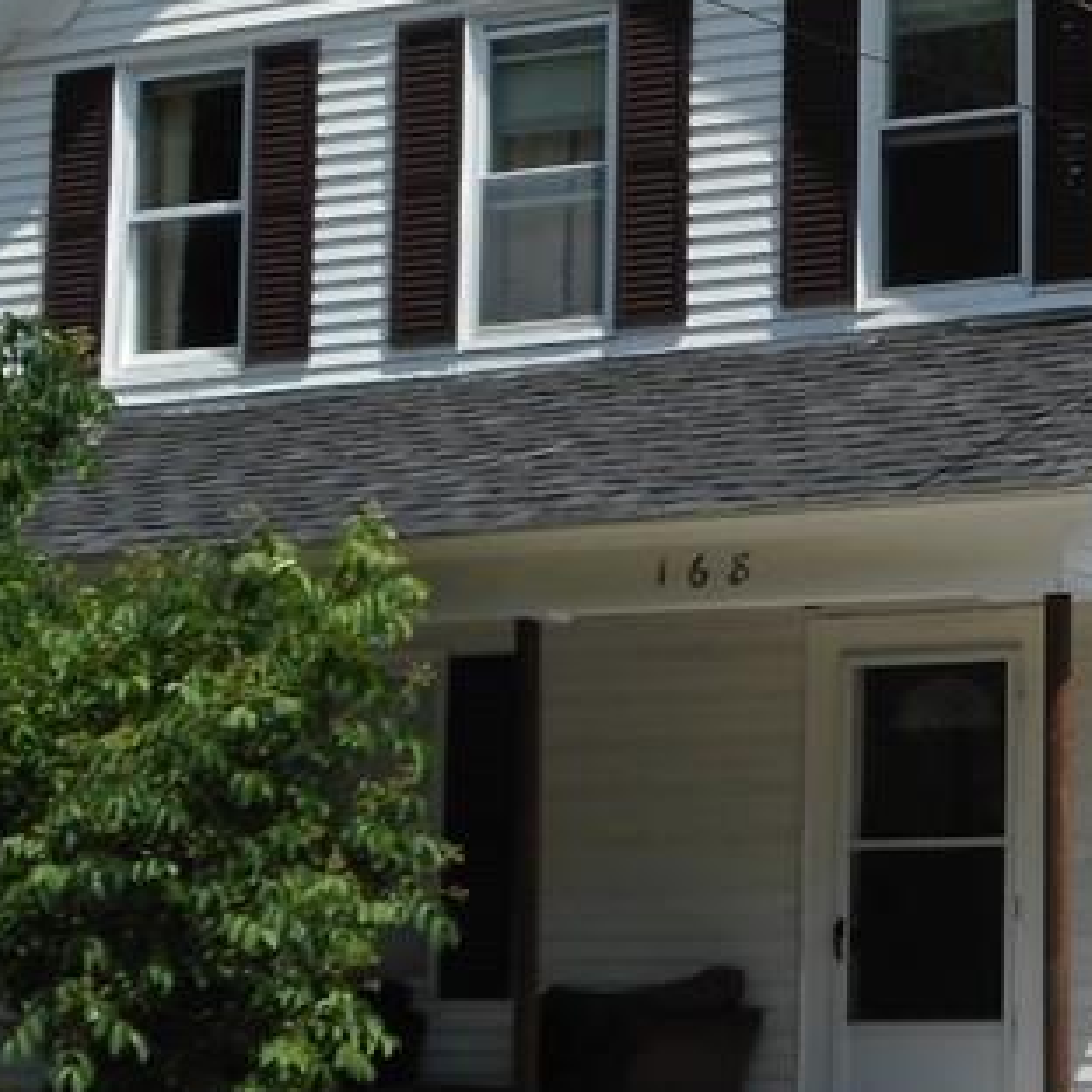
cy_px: 466
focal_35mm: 113
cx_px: 1141
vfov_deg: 15.4
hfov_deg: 15.1
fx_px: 4033
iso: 80
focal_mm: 6.9
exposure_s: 1/500
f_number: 4.5
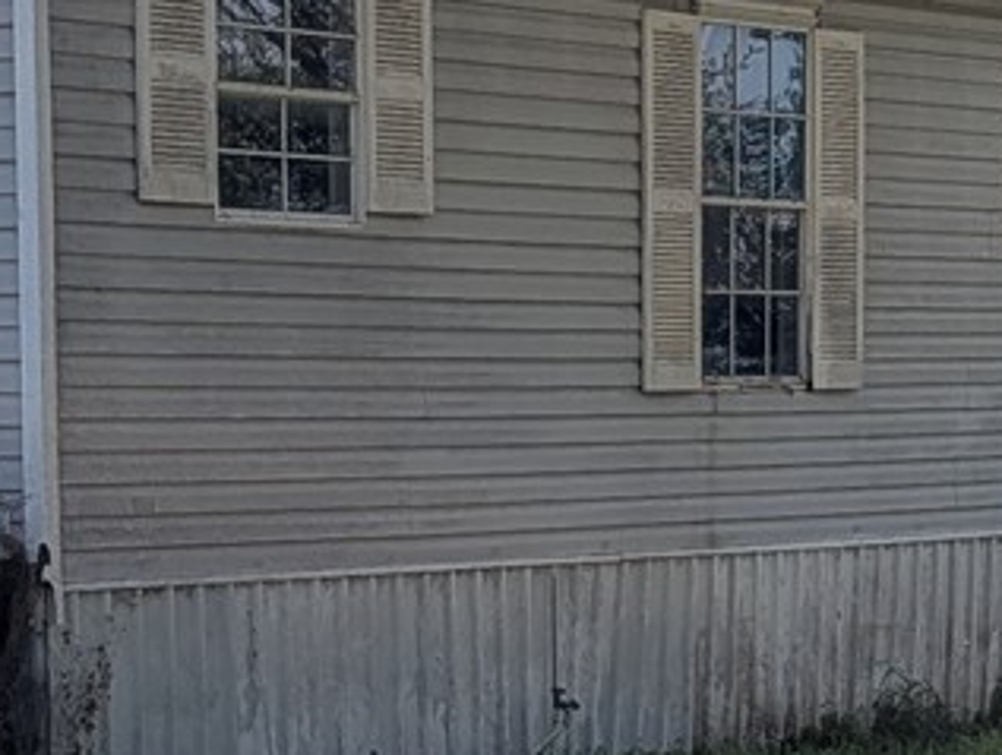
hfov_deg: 13.6
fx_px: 4205
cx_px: 332
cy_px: 913
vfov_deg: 10.1
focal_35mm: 145
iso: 22
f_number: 1.68
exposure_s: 1/1517
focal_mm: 6.9
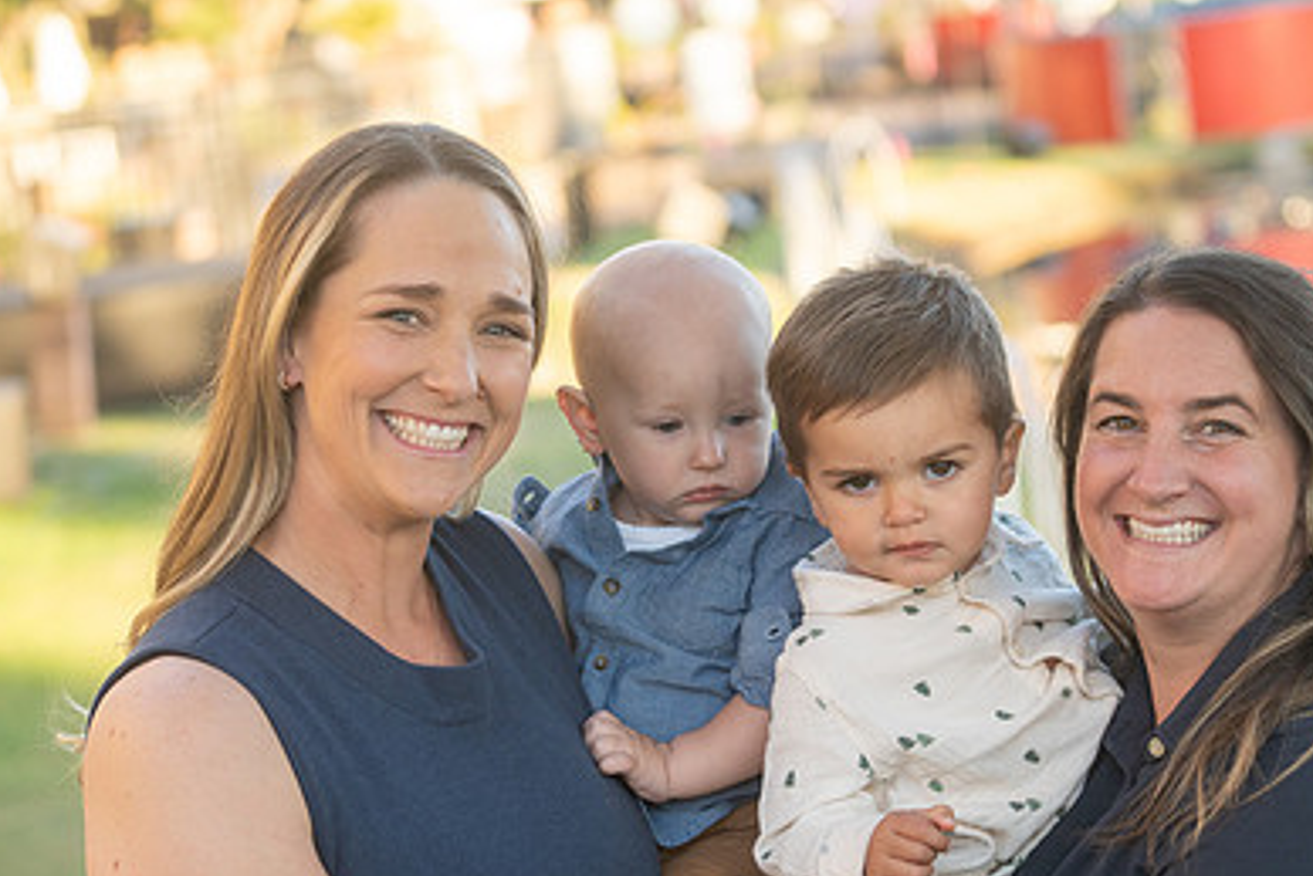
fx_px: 4743
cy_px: 651
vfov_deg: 10.5
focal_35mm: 130
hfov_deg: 15.8
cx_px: 717
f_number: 4
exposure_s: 1/320
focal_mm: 87
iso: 640
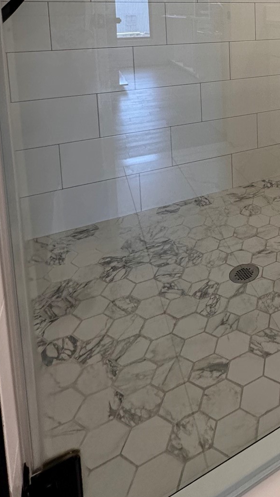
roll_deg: -0.7
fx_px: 396
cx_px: 323
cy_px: 53
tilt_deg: -6.1
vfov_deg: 55.9
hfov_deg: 33.0
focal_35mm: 30
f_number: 2.2
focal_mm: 2.22
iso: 160
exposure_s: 1/120
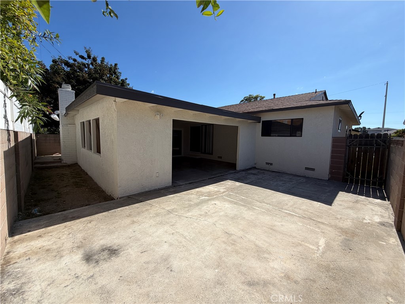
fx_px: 164
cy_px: 152
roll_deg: +0.0
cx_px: 202
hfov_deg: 102.1
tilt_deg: -3.7
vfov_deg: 85.7
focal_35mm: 14
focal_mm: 2.22
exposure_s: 1/1125
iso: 20
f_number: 2.2
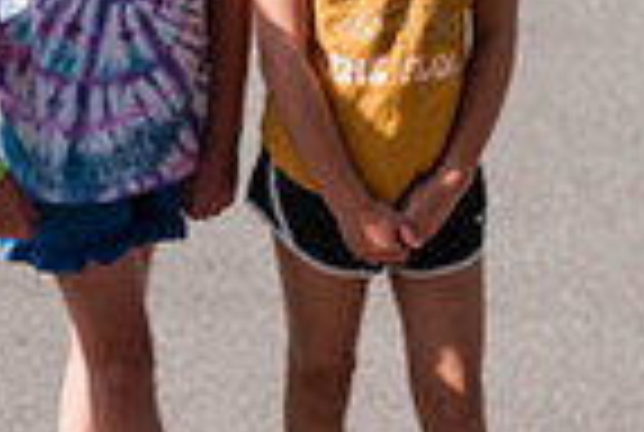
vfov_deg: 10.5
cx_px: -21
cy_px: 6
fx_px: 2330
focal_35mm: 130
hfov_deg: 15.4
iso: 100
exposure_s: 1/320
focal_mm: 30
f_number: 6.3
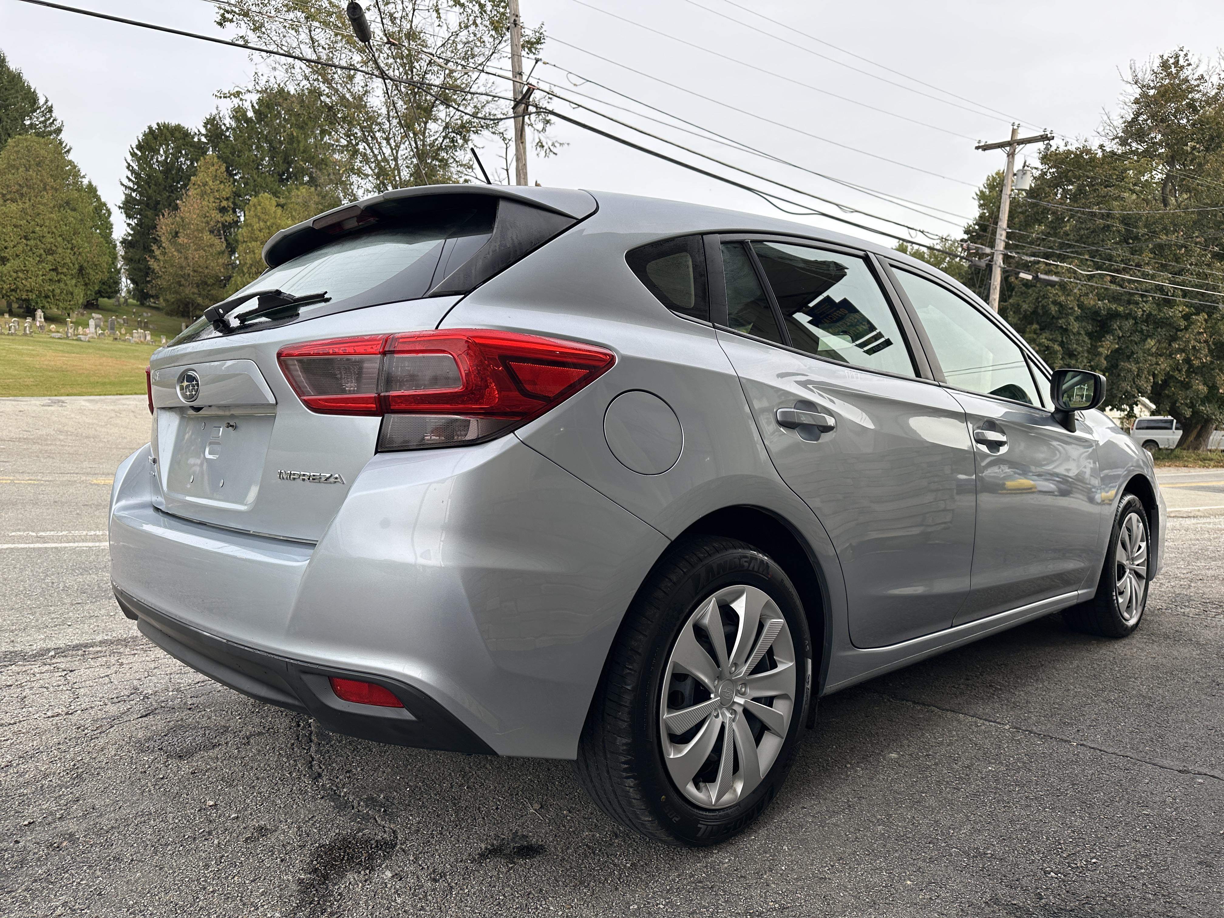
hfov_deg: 71.6
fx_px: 849
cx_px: 612
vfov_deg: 56.8
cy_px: 459
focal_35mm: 24
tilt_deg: -4.1
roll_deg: +0.2
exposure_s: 1/756
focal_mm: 6.86
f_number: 1.78
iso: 80
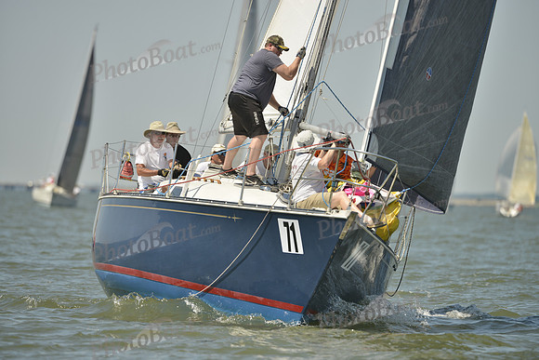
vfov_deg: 3.9
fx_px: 5241
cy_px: 180
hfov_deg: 5.9
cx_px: 270
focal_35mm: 350
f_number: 4.5
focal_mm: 350
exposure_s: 1/1600
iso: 200
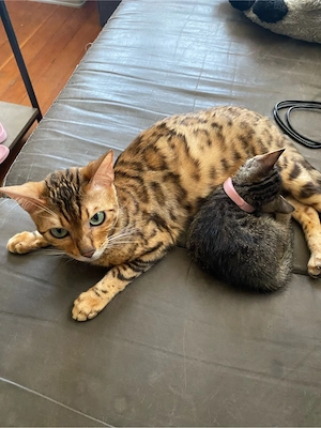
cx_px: 160
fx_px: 321
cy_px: 214
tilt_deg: -54.9
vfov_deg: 67.3
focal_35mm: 26
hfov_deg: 53.1
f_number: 1.8
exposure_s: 1/60
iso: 400
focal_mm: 4.25
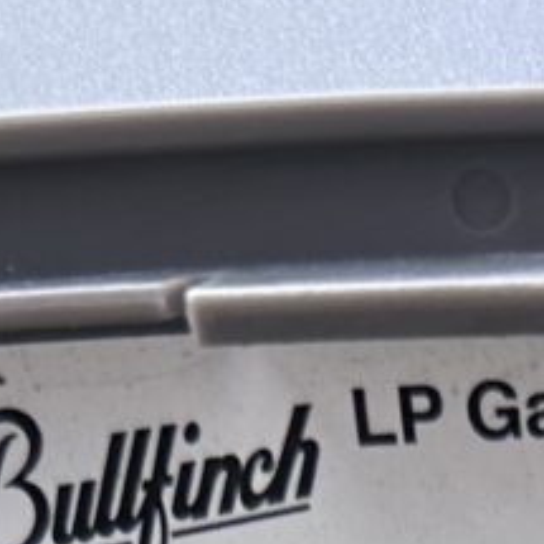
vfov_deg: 7.5
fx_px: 3592
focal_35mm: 202
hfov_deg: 8.5
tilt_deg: -10.7
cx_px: 769
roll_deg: +1.3
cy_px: 1708
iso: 80
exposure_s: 1/1880
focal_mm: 6.86
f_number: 1.78
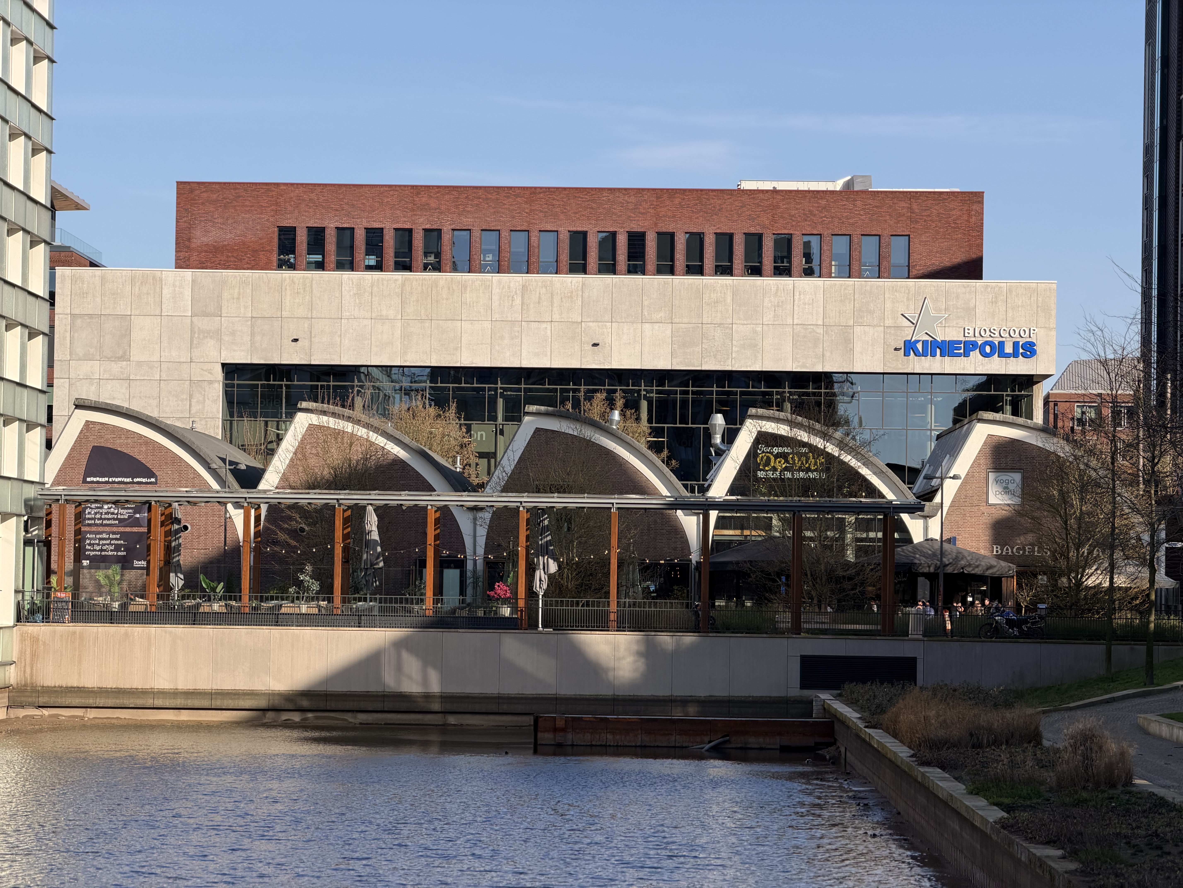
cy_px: 444
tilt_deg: +2.0
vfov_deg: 14.8
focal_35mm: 100
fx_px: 3417
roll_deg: -1.3
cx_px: 592
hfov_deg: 19.6
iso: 32
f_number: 2.8
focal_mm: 16.89
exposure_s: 1/638
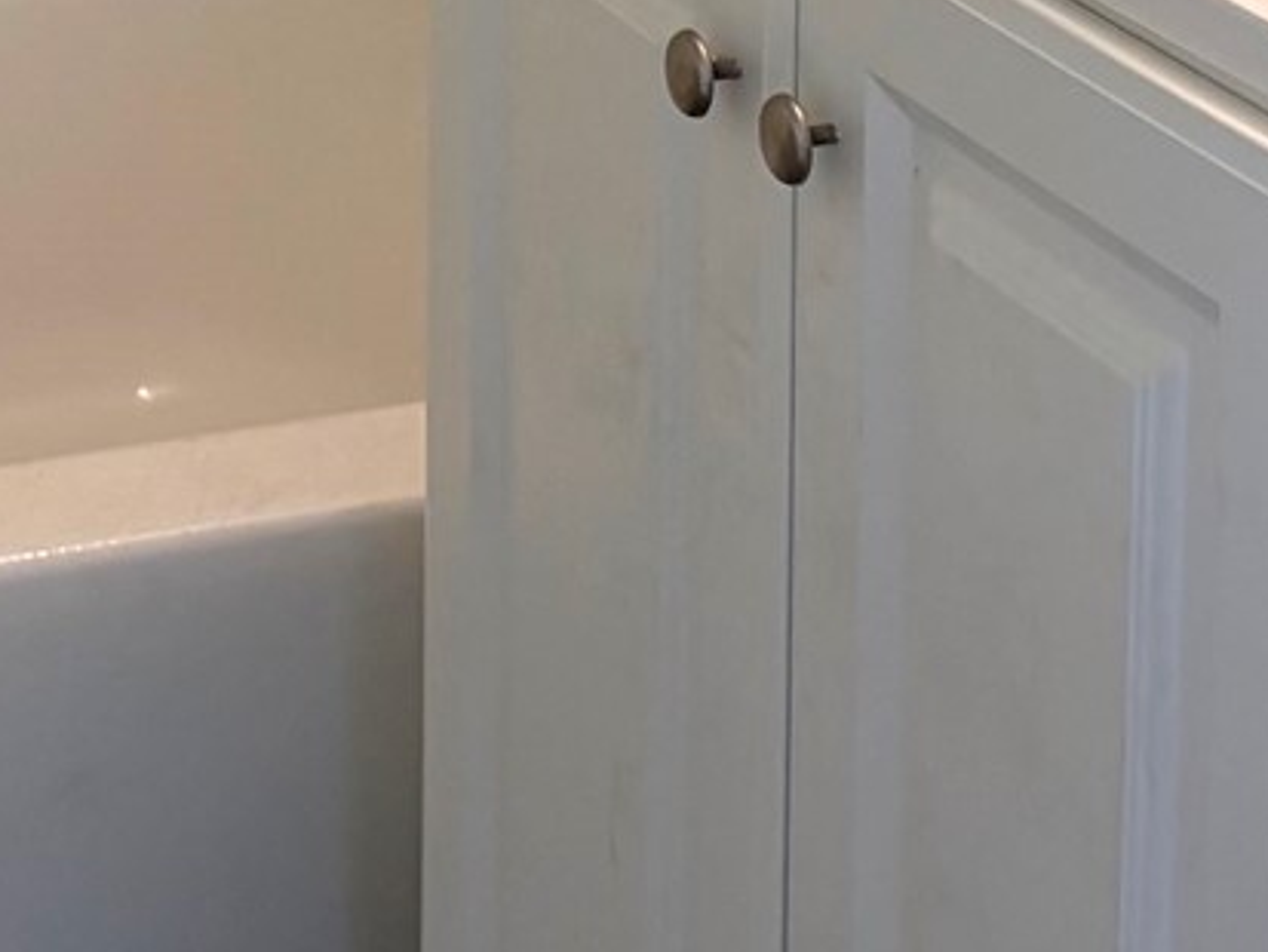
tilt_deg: -11.4
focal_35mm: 119
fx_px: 4360
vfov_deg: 11.5
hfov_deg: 16.3
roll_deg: +0.1
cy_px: -762
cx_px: 107
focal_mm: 6.76
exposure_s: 1/60
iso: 200
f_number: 1.78
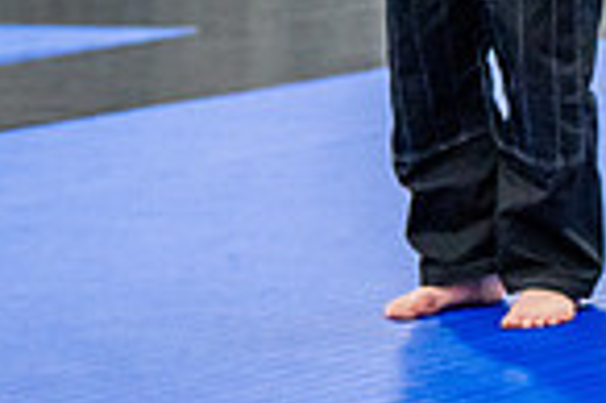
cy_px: -376
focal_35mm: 279
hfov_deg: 7.3
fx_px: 4691
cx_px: 934
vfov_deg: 4.8
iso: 5000
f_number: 2.8
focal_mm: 70
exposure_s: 1/500
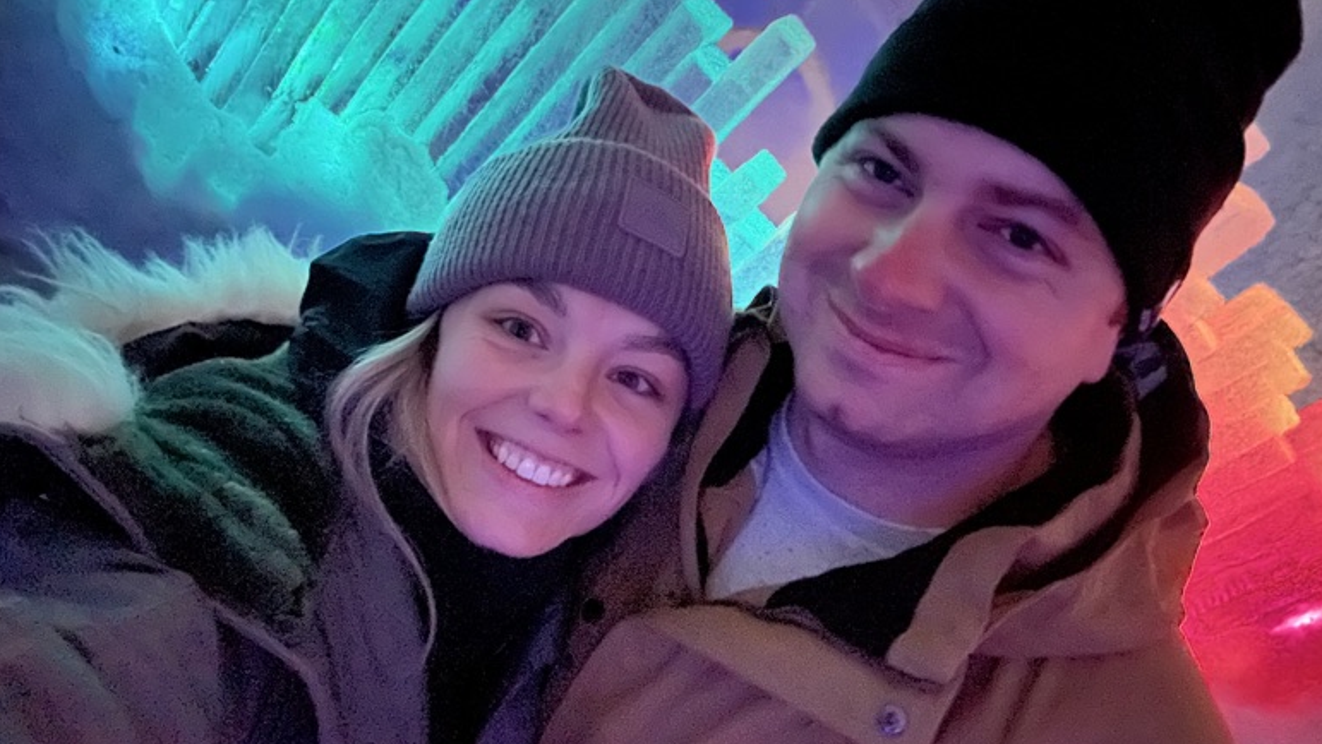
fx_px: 912
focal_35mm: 26
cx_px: 681
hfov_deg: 71.9
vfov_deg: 44.3
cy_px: 430
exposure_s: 1/15
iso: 4000
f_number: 1.9
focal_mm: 2.69
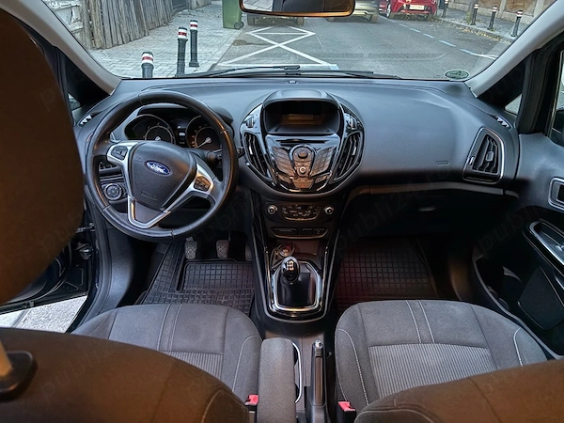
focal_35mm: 26
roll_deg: -2.1
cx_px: 282
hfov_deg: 67.3
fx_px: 424
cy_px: 212
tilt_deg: -28.4
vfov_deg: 53.1
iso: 1250
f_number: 1.6
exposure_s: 1/16
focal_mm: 5.96
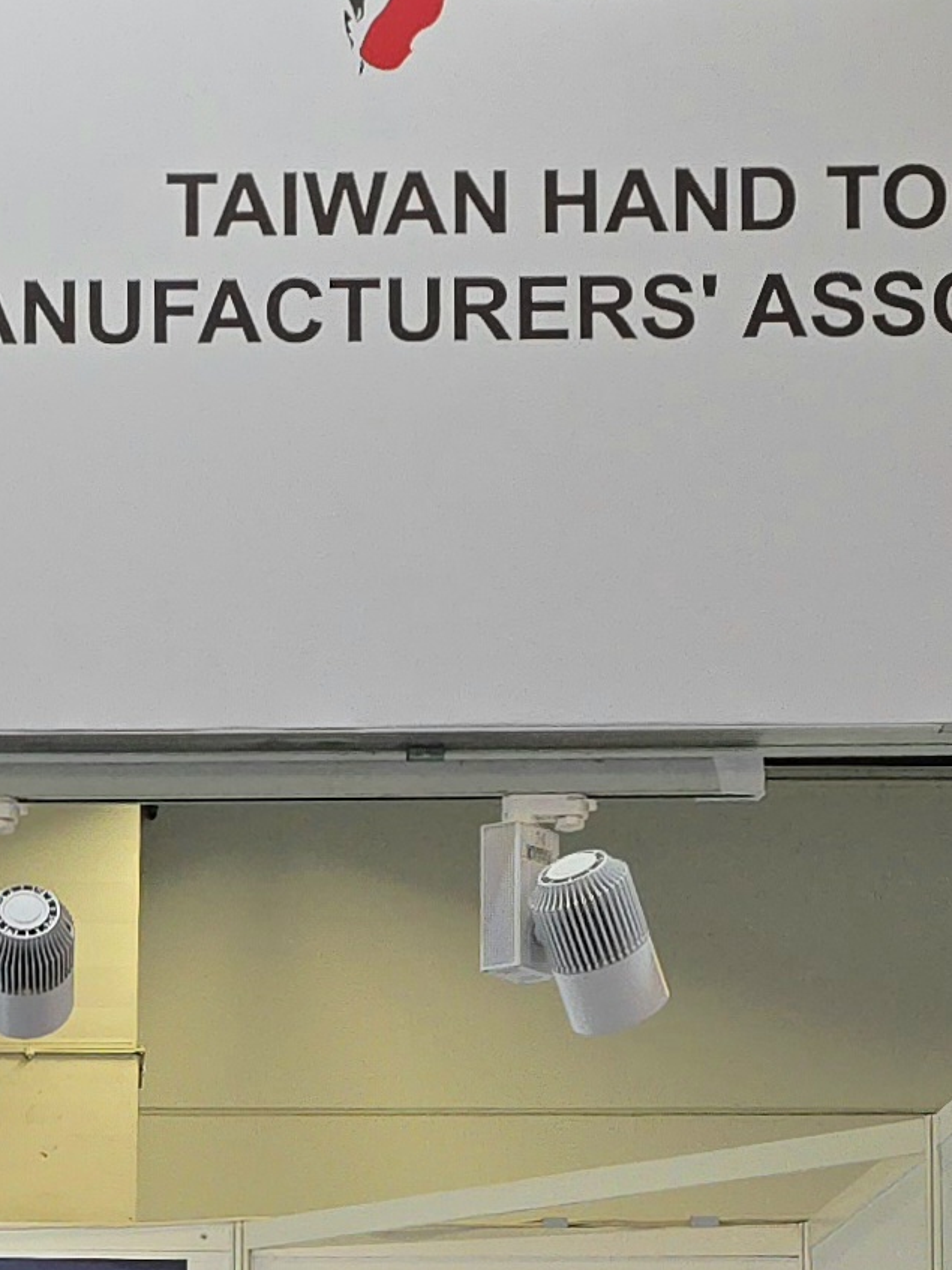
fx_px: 2971
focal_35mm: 81
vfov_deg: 21.9
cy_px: 1627
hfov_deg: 17.6
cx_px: -64
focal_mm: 6.3
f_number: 1.7
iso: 100
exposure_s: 1/101
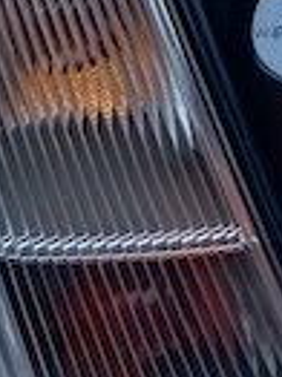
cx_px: 115
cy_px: 242
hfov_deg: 11.6
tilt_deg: -37.5
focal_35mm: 127
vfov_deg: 15.5
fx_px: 1382
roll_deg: -4.7
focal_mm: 4.25
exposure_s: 1/884
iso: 32
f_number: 1.8
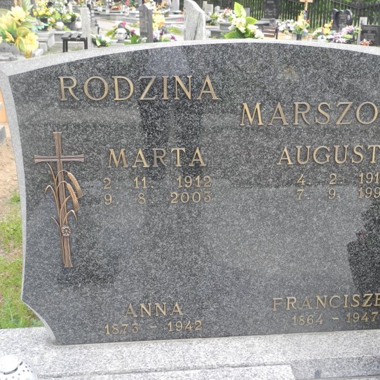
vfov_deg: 34.7
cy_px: 191
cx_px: 247
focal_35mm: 49
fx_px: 609
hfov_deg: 34.4
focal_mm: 8.8
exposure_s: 1/200
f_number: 3.2
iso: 100
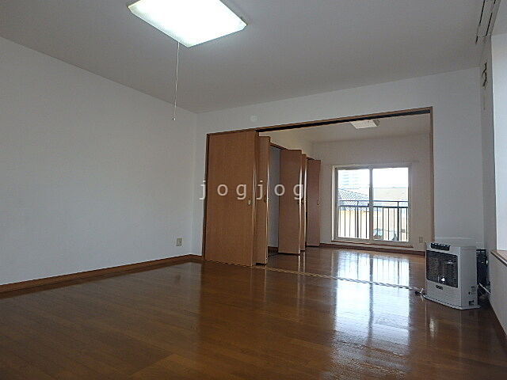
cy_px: 190
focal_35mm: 21
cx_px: 254
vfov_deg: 63.4
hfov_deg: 79.0
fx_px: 308
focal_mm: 3.7
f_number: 3.5
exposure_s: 1/60
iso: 125
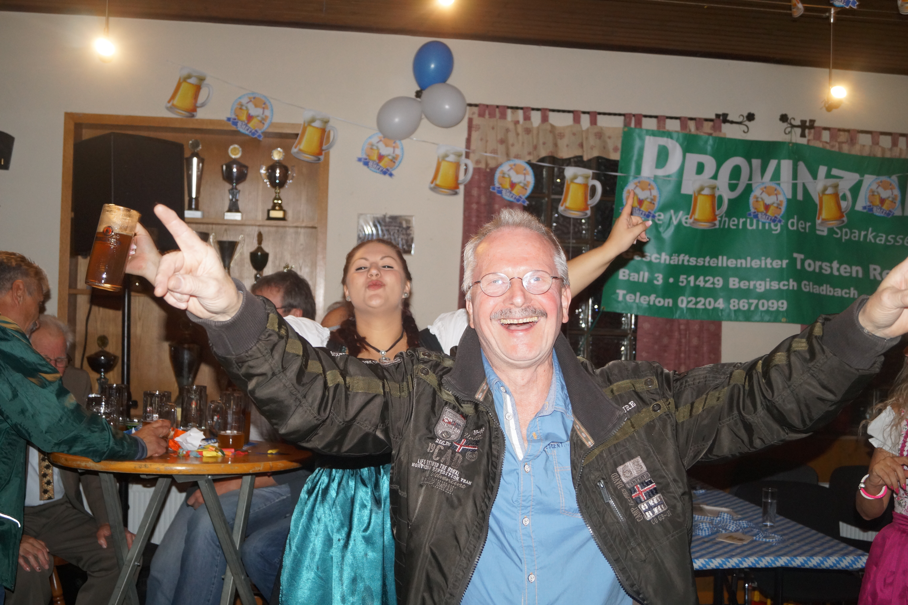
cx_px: 454
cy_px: 302
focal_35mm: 39
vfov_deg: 34.2
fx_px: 983
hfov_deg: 49.6
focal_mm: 26
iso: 800
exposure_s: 1/60
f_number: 4.5
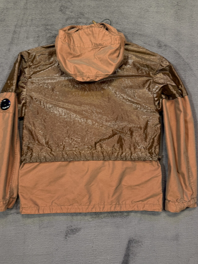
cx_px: 94
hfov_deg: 48.2
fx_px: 221
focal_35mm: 29
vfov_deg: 61.6
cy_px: 122
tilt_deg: -86.6
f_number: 1.78
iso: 320
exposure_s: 1/50
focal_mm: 6.76
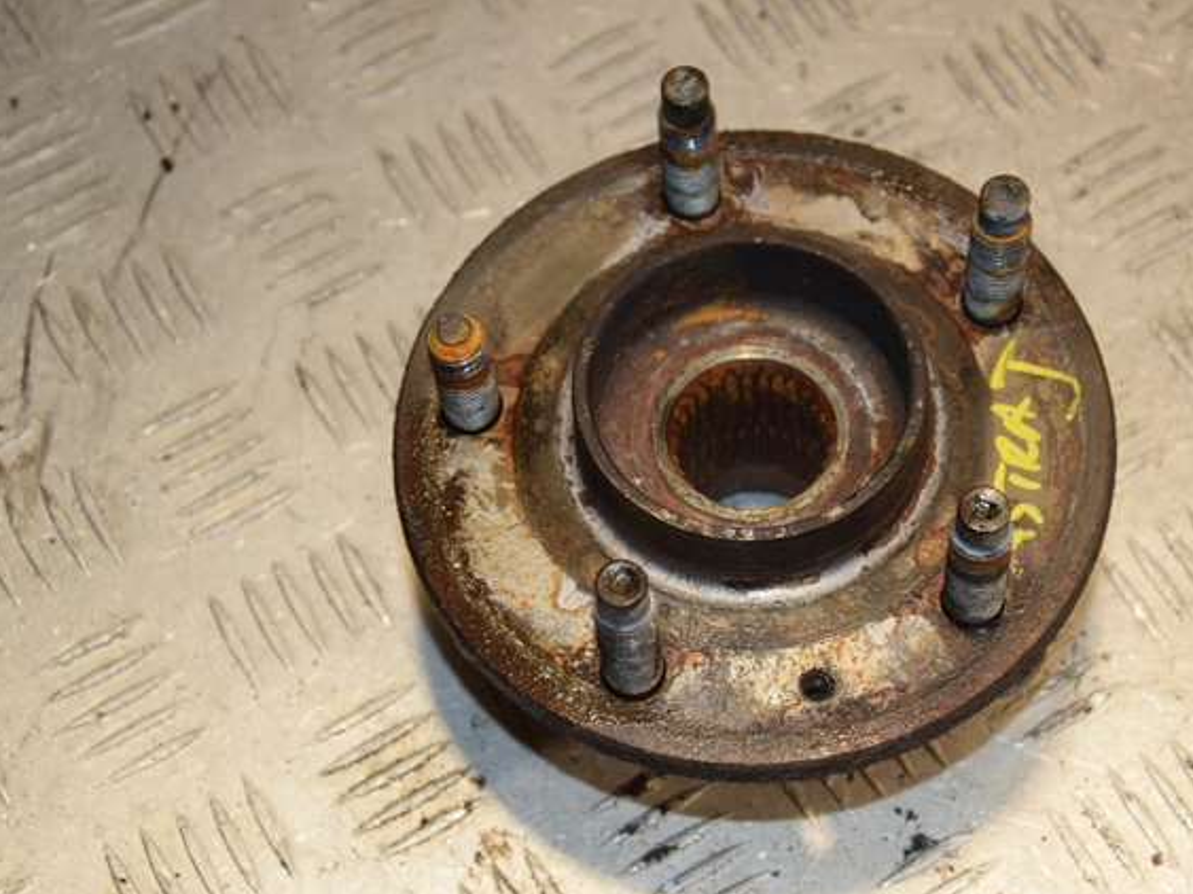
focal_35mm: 82
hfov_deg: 23.8
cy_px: 449
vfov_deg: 18.0
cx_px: 667
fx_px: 2825
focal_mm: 50
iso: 800
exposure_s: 1/200
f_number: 6.3
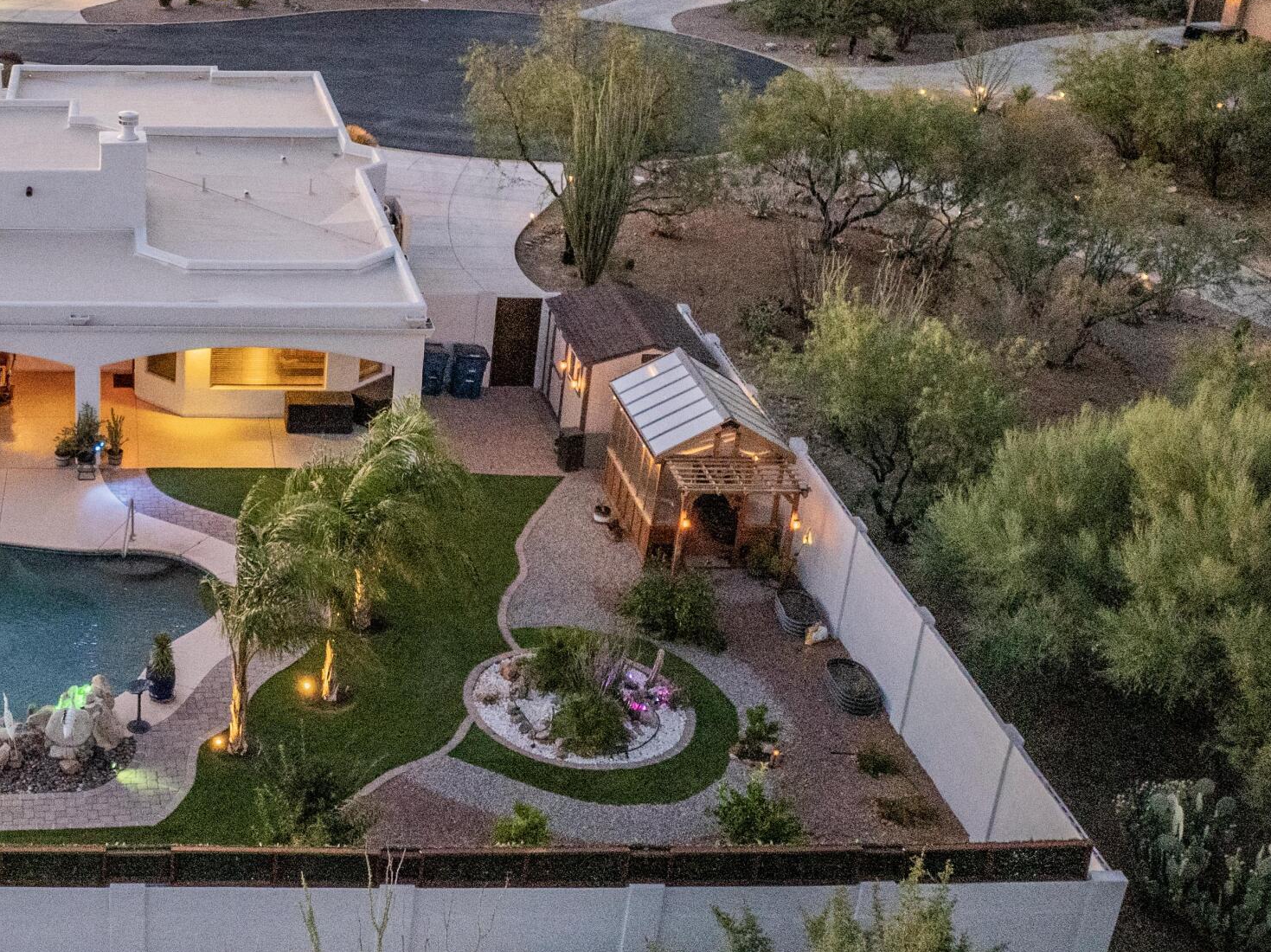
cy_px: 397
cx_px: 106
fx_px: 1798
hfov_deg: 36.3
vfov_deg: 29.6
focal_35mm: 49
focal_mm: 12.29
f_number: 2.8
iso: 1600
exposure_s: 1/15
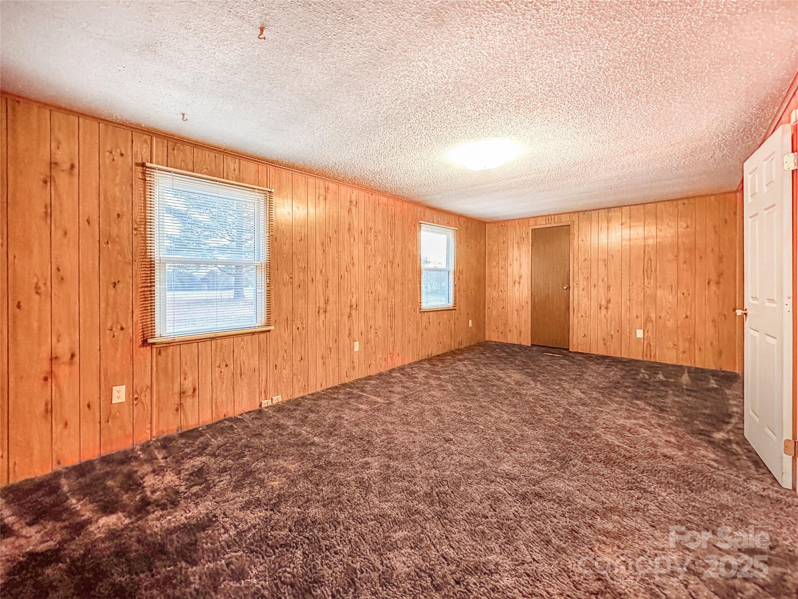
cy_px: 300
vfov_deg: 85.7
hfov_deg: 102.1
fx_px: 323
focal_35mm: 14
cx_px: 399
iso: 640
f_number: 2.2
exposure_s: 1/60
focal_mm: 2.22
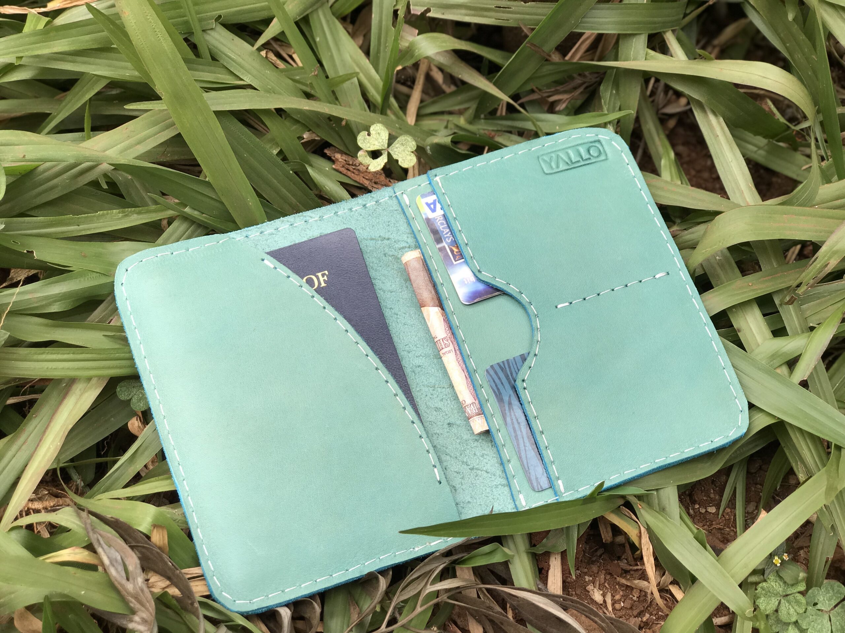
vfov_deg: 25.7
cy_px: 316
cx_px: 422
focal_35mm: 57
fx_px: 1391
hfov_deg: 33.8
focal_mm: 6.6
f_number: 2.8
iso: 20
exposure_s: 1/165
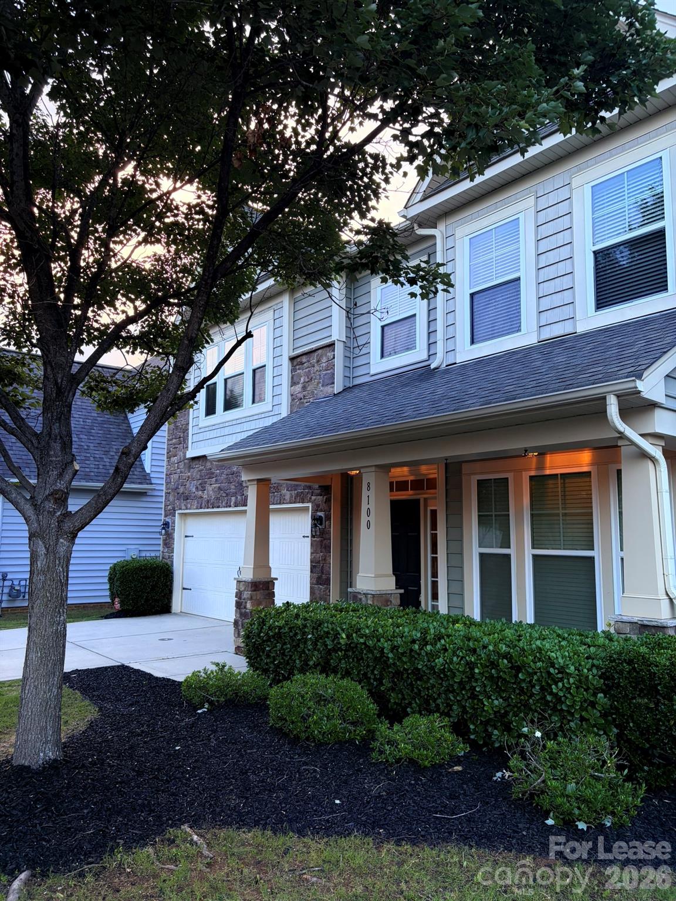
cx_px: 338
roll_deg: -0.4
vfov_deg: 67.3
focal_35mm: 26
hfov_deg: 53.1
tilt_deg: +8.4
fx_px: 677
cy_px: 450
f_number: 1.6
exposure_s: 1/75
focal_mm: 5.96
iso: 125
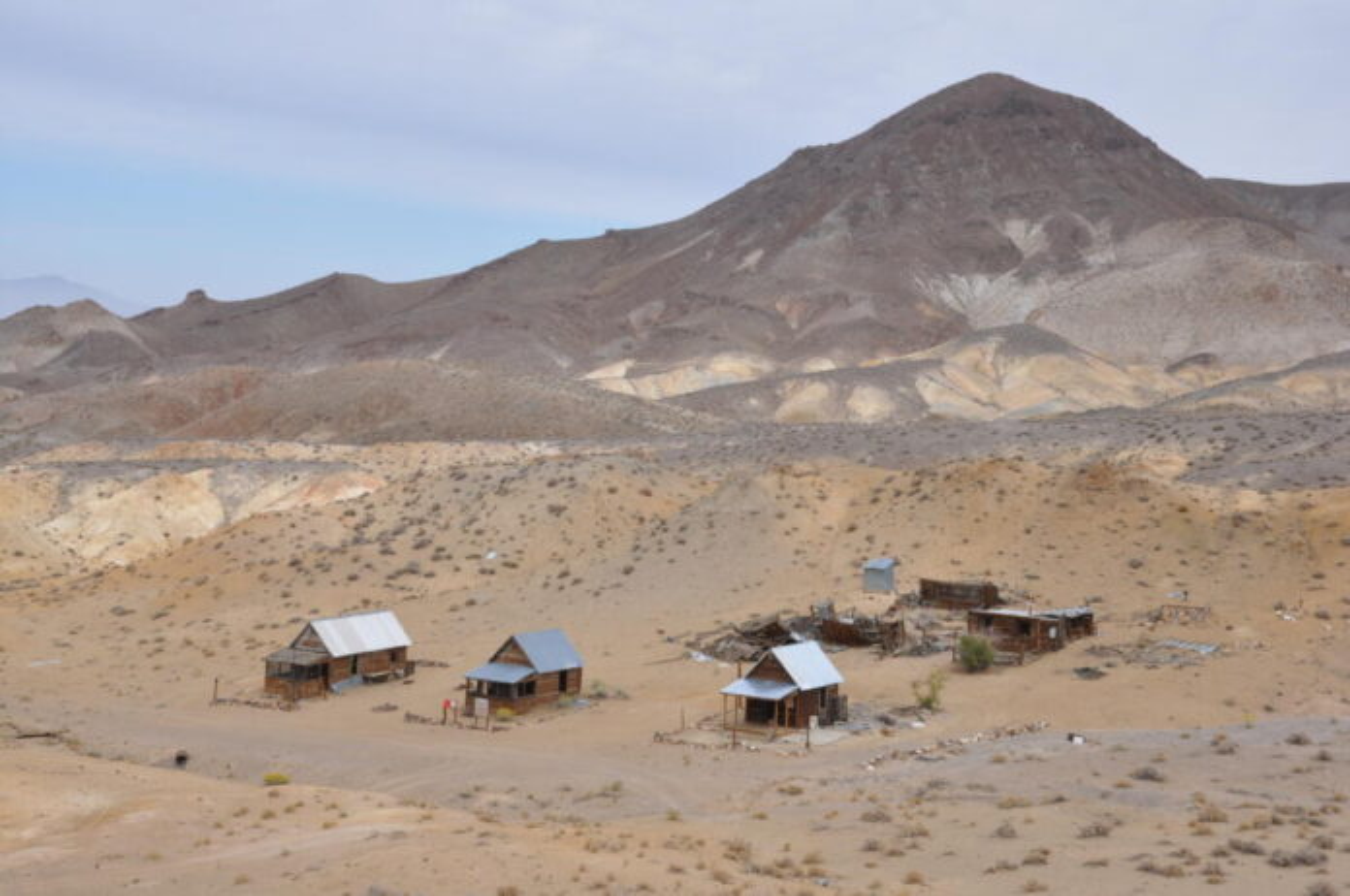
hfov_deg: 35.1
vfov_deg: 23.7
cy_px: 448
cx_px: 675
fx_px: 2135
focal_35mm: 57
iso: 200
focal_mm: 38
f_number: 13
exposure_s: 1/160
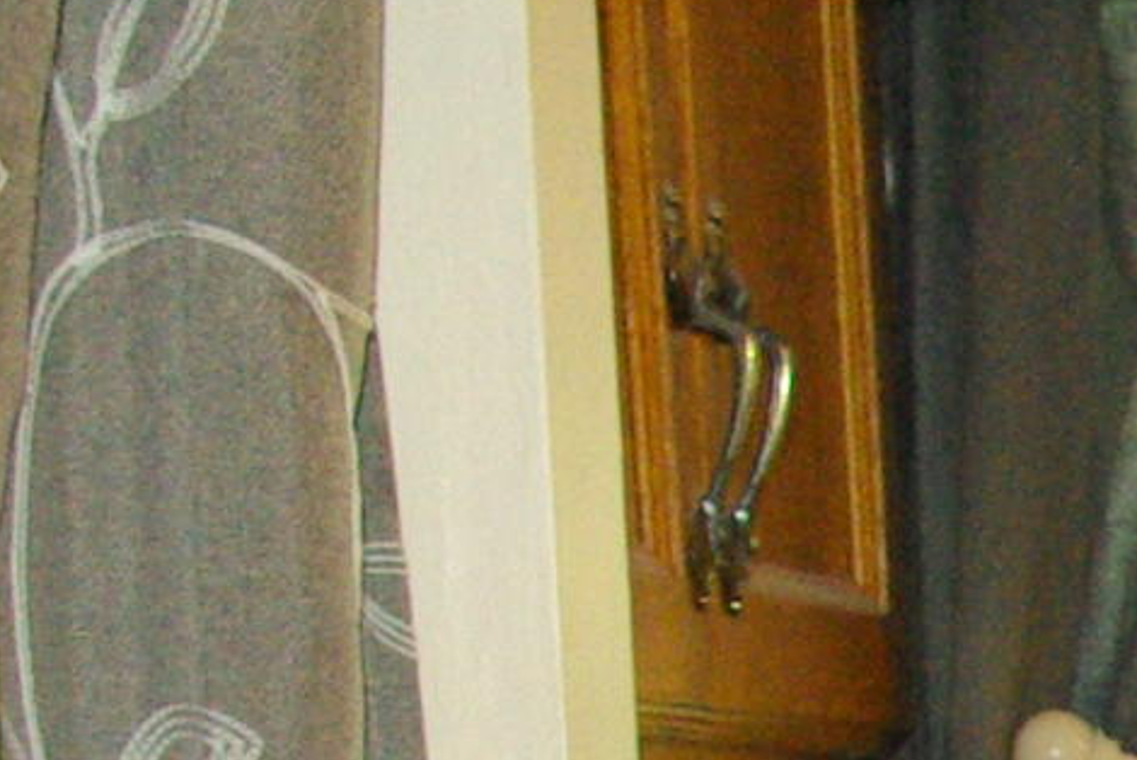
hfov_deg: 8.1
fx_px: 7268
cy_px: 1660
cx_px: 2985
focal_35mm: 230
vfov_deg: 5.8
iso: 1600
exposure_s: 1/60
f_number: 8
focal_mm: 24
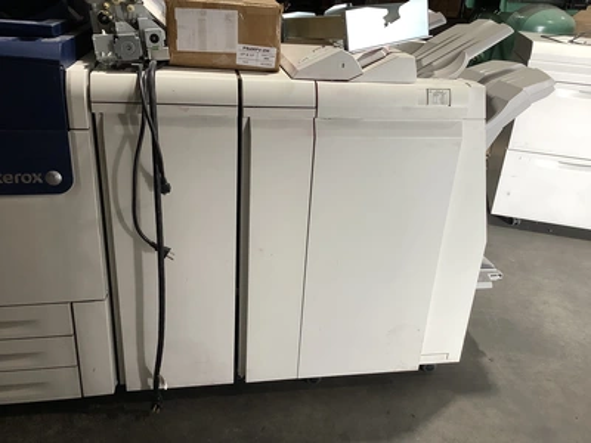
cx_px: 296
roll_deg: -4.2
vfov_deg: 45.4
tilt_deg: -24.1
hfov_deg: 58.4
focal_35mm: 31
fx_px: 529
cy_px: 222
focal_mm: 3.3
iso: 80
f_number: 2.4
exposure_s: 1/60
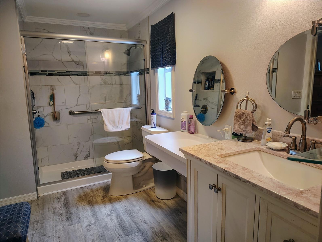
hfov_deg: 71.5
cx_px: 161
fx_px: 224
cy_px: 121
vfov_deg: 56.9
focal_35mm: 24
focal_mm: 5.56
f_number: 1.8
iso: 1109
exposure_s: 1/120
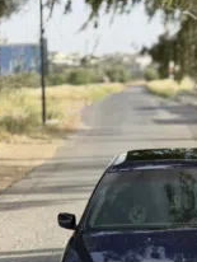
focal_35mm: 93
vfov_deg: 20.8
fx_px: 704
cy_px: 217
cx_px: 172
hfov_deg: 15.8
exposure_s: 1/1931
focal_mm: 6.76
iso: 64
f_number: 1.78
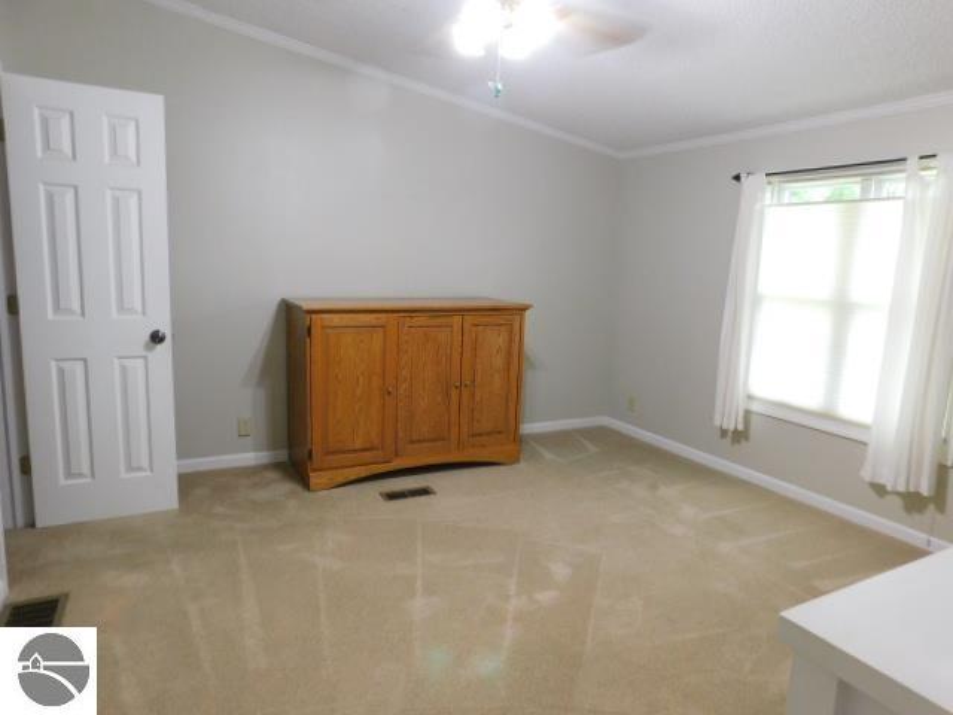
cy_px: 358
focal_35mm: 23
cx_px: 476
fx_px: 633
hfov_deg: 73.9
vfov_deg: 58.9
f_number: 3
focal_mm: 4
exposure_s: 1/30
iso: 220
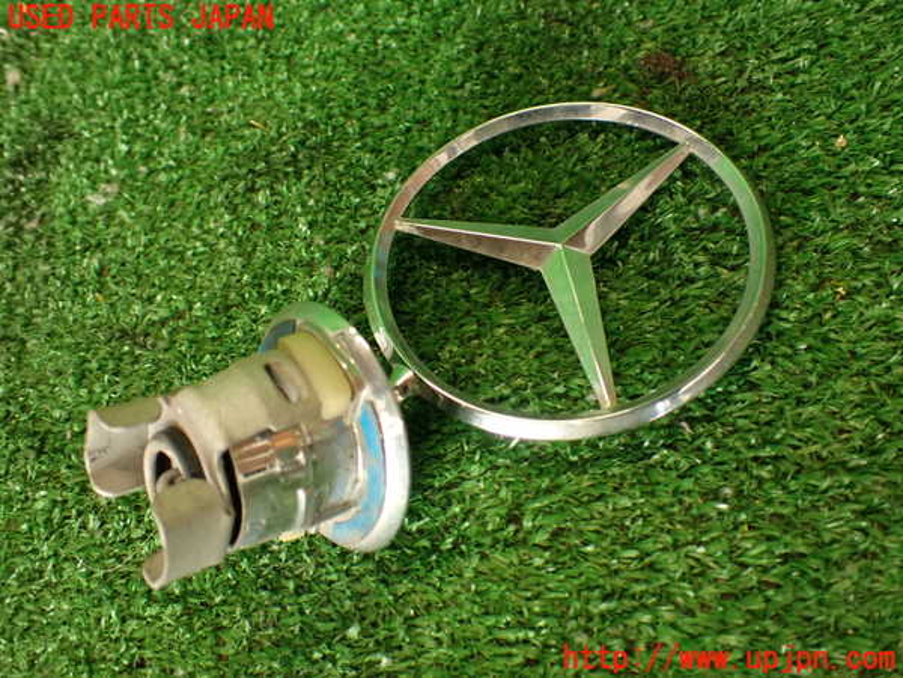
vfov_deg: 44.2
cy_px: 339
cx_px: 452
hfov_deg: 56.8
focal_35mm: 32
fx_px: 835
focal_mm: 5.79
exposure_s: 1/50
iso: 200
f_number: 2.4
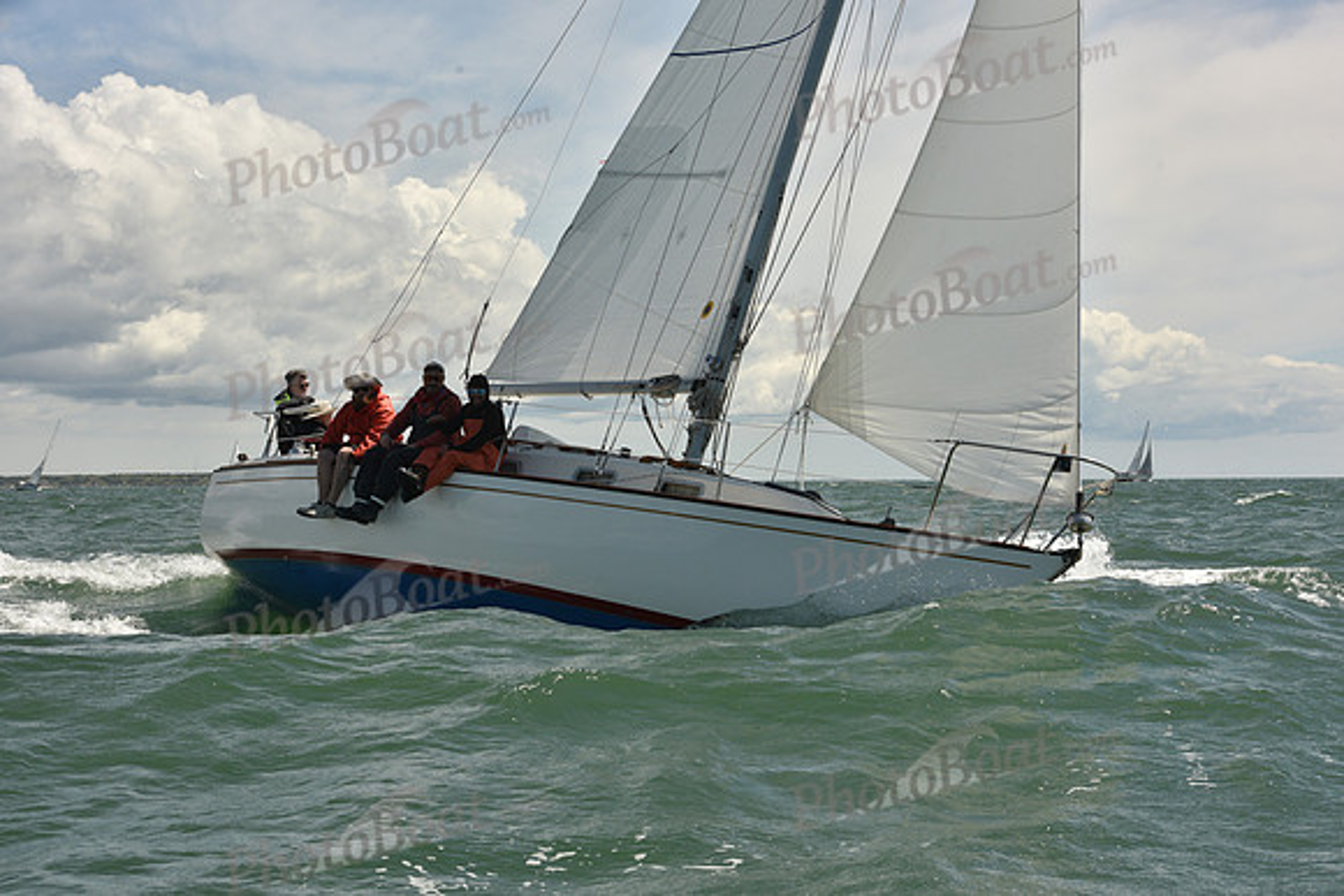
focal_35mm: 70
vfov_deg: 19.5
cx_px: 672
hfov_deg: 28.8
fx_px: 2614
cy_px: 448
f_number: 13
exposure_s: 1/800
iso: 320
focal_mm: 70
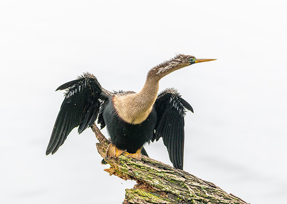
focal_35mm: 292
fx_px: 2371
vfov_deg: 4.9
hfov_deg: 6.9
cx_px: 152
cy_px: 102
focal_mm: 280
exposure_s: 1/1000
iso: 360
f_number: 5.6
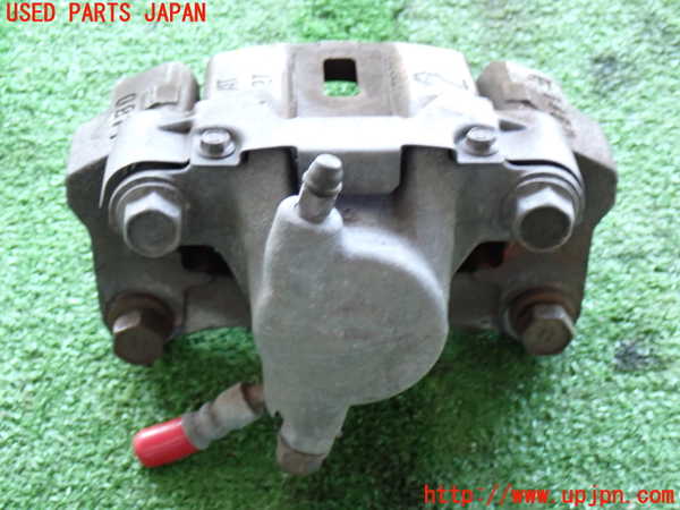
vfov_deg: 20.7
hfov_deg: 27.4
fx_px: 1395
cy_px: 255
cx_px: 340
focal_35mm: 71
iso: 800
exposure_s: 1/25
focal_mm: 12.73
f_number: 3.9
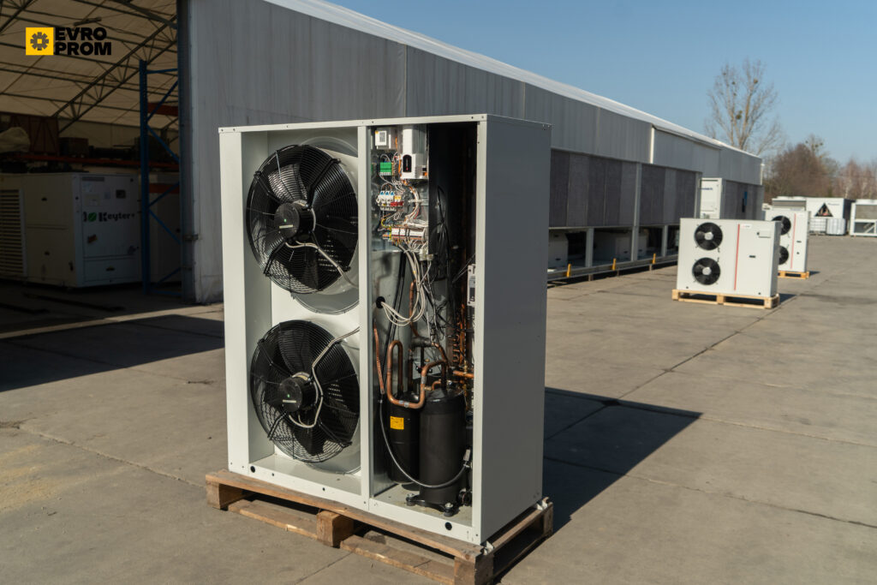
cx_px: 438
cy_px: 292
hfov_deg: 61.9
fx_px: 731
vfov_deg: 43.6
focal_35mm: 30
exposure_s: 1/1000
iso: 100
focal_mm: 30
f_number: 4
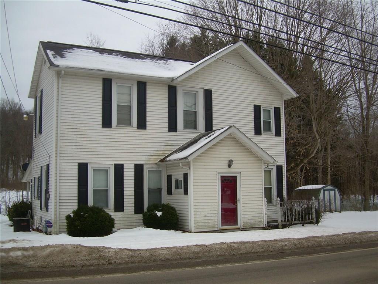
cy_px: 142
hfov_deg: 49.0
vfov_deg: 37.7
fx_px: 415
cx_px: 189
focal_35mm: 38
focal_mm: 6.3
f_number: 2.8
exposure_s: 1/210
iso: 50
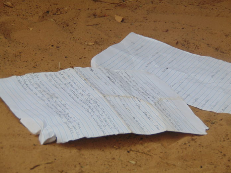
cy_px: 86
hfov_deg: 9.7
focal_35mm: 203
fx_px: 1355
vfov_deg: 7.3
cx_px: 116
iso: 80
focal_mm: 36.4
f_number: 4.1
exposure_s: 1/320
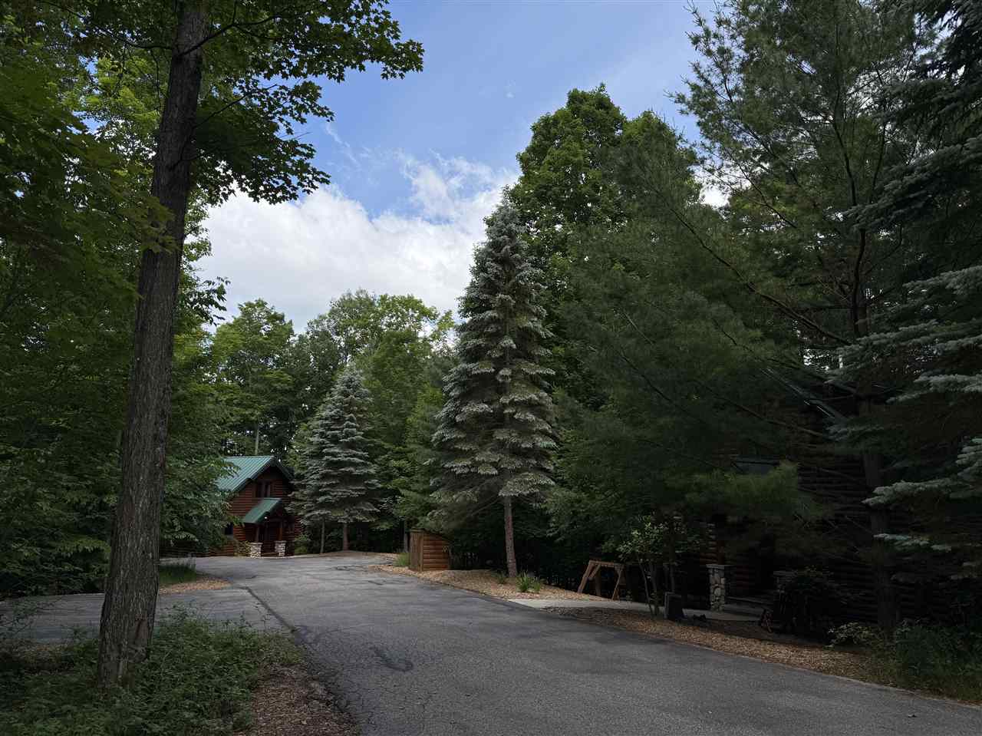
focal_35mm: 24
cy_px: 368
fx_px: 681
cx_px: 491
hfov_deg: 71.6
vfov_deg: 56.8
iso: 80
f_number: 1.78
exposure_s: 1/4975
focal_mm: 6.76
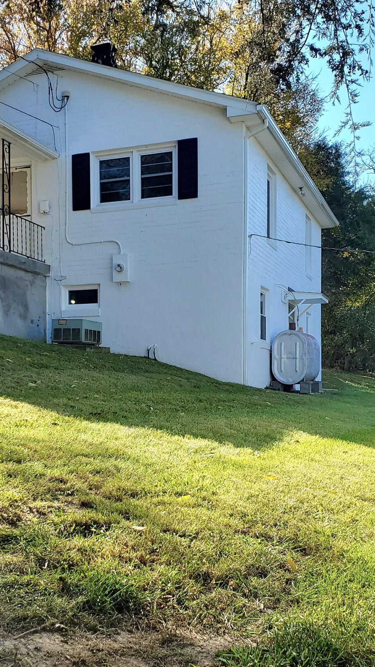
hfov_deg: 30.6
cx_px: 91
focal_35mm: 38
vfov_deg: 52.8
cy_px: 333
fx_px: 672
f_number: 2.4
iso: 50
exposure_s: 1/909
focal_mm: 4.3
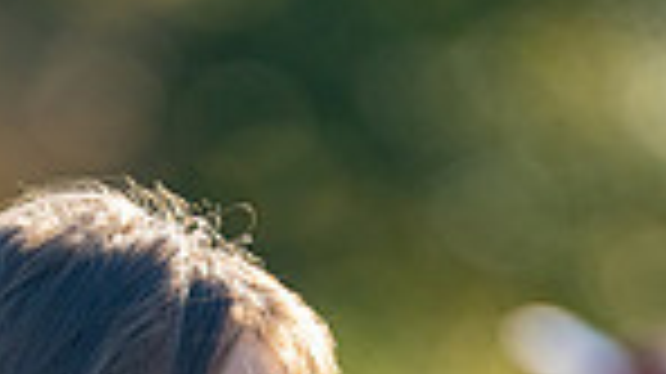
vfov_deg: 1.2
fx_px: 18000
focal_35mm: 1020
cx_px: 198
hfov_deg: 2.1
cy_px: 916
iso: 200
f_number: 2.8
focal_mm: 200
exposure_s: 1/2000
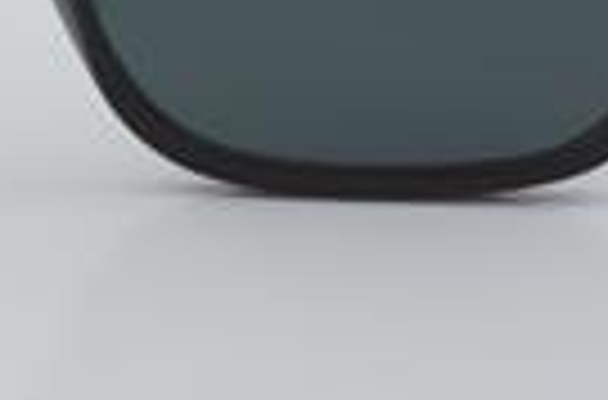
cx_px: -59
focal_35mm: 223
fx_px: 3753
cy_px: -121
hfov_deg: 9.2
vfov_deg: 6.1
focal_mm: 50
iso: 100
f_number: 32
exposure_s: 1/3
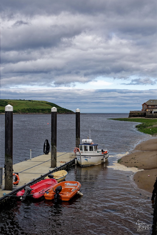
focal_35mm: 52
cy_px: 118
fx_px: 344
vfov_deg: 37.9
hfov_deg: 25.7
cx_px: 78
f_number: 8
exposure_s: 1/500
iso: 280
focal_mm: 35
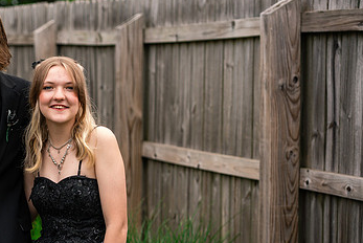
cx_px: 67
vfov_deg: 9.7
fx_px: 1433
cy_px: 173
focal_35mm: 142
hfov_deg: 14.3
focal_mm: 85
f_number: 3.5
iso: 400
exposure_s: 1/1000
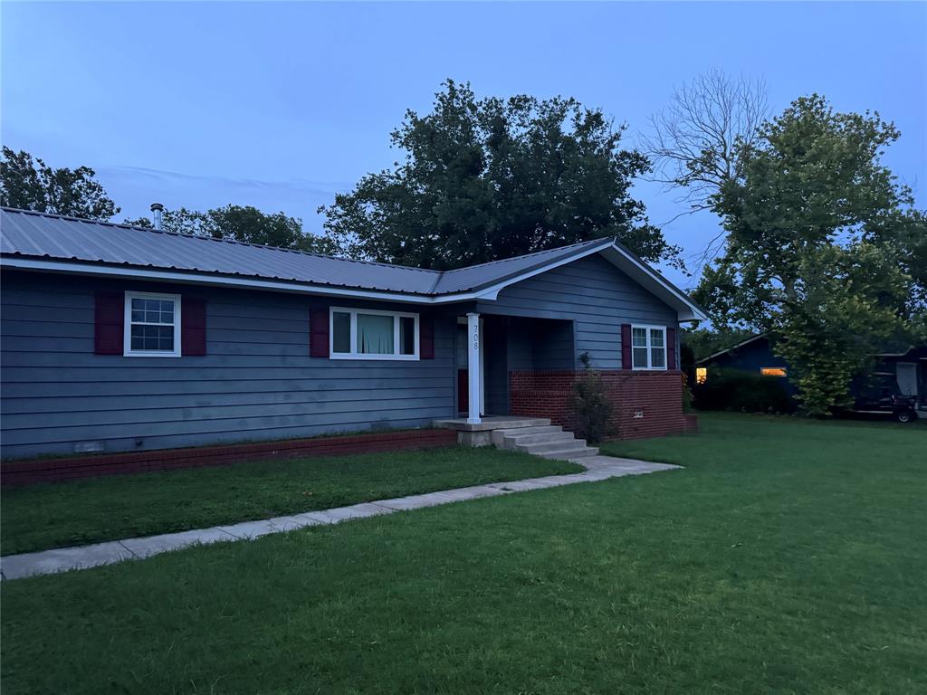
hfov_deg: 71.6
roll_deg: +0.8
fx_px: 643
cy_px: 348
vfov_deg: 56.8
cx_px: 464
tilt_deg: +2.2
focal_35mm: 24
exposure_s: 1/30
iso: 1000
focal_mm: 6.76
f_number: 1.78
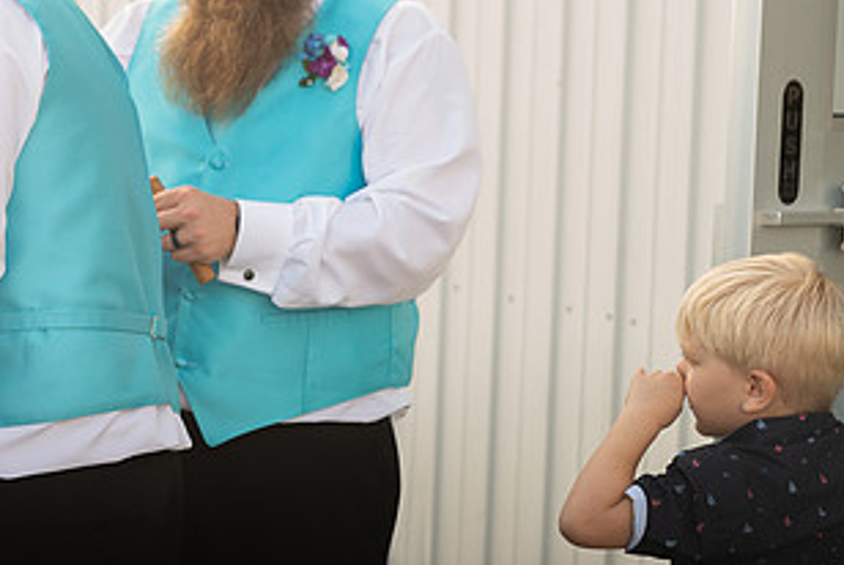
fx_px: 2417
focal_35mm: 103
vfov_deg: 13.3
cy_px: 276
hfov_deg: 19.5
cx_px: 115
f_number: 3.2
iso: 80
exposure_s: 1/125
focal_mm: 46
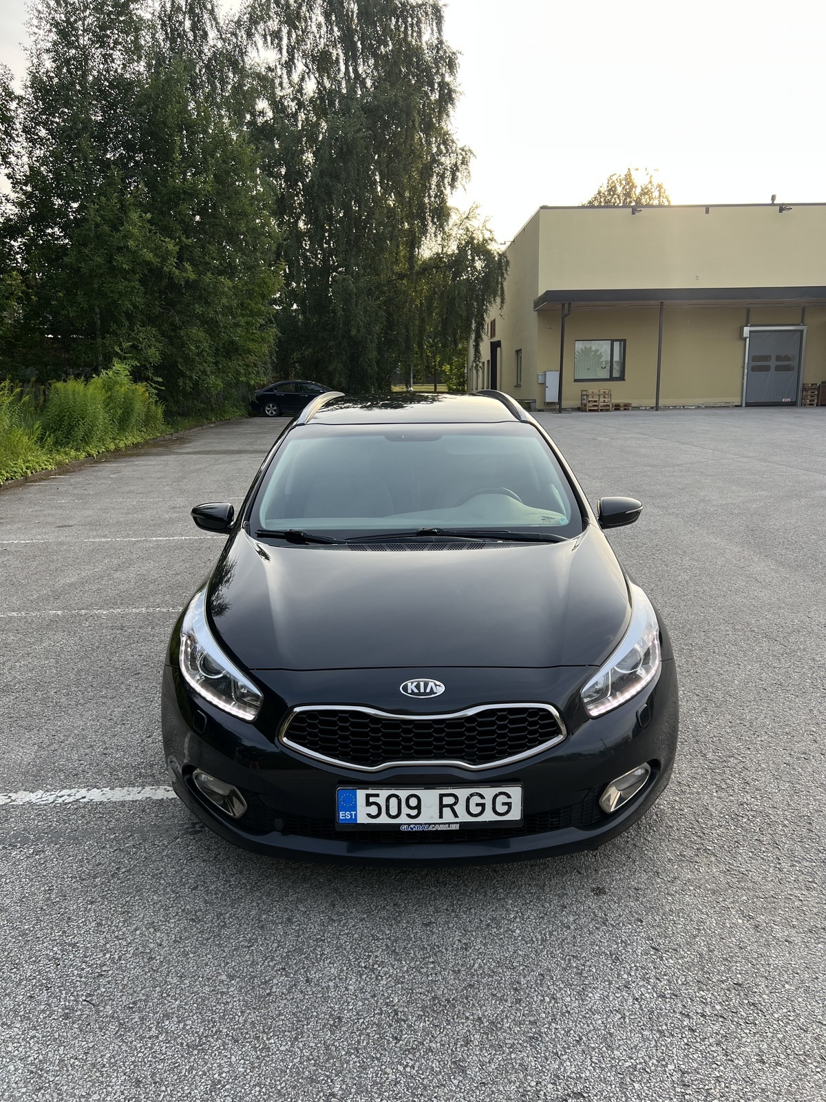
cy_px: 551
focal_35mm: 26
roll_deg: +0.4
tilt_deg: -10.5
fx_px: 827
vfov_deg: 67.3
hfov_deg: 53.1
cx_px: 413
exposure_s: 1/604
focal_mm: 5.7
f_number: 1.5
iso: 50
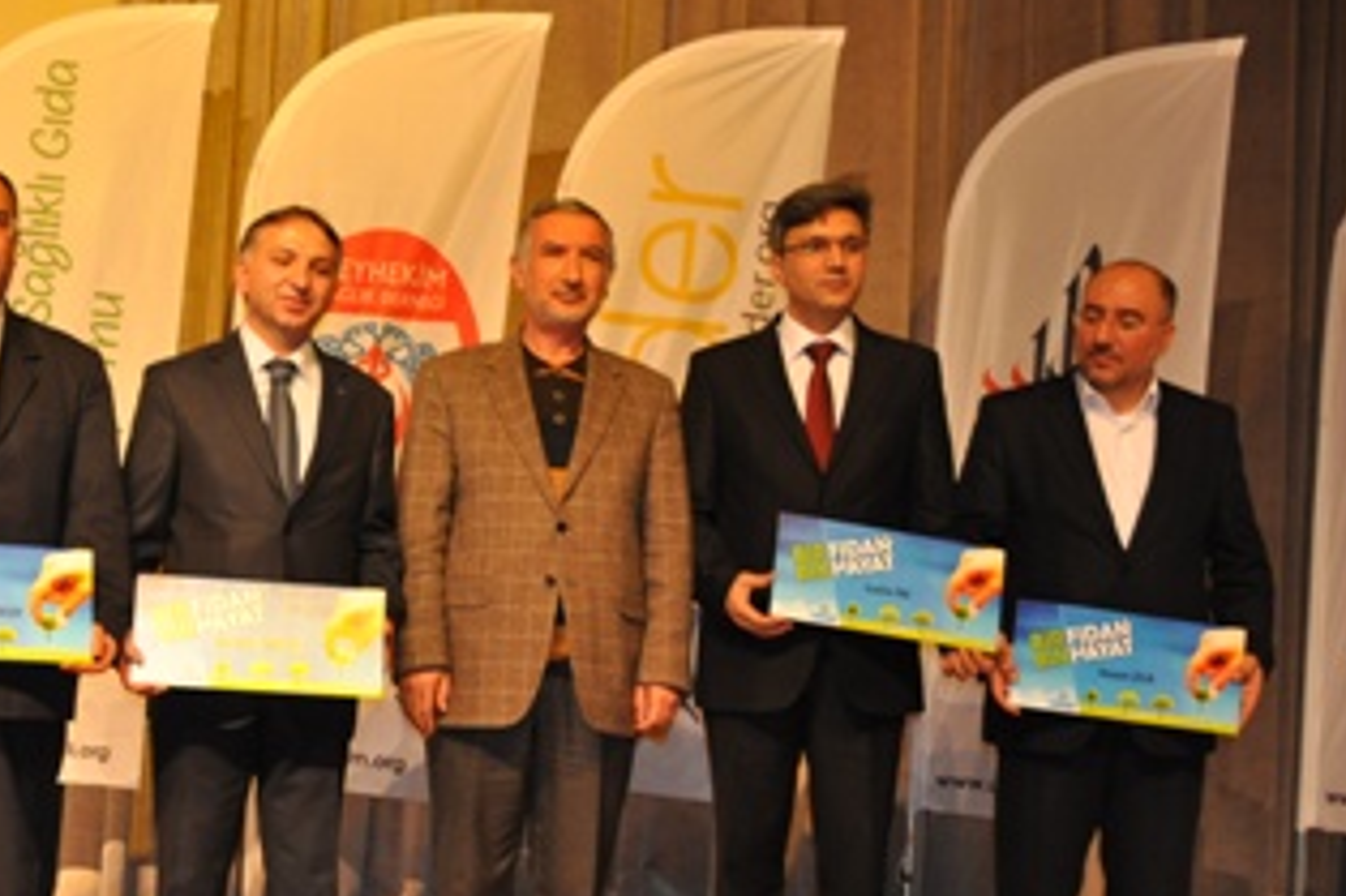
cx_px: 472
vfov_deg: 22.6
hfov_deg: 33.2
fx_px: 2242
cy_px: 523
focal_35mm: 60
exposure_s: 1/60
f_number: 4.5
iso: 800
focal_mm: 28
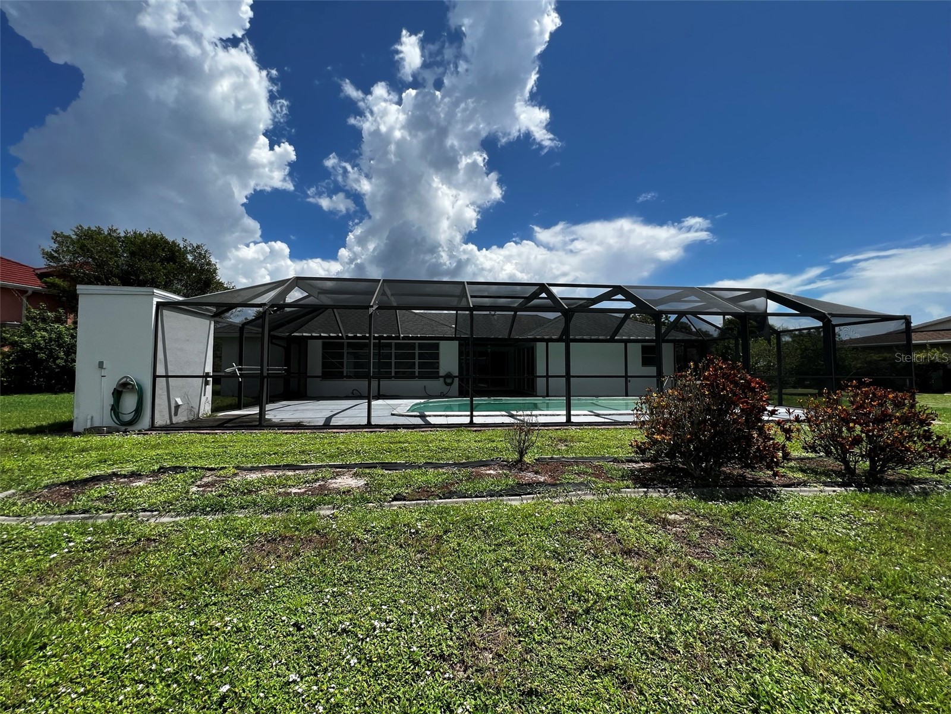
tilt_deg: +1.4
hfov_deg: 106.2
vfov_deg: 89.9
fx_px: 357
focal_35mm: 13
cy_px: 357
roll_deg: +1.2
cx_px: 476
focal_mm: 1.57
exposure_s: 1/2370
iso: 32
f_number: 1.8
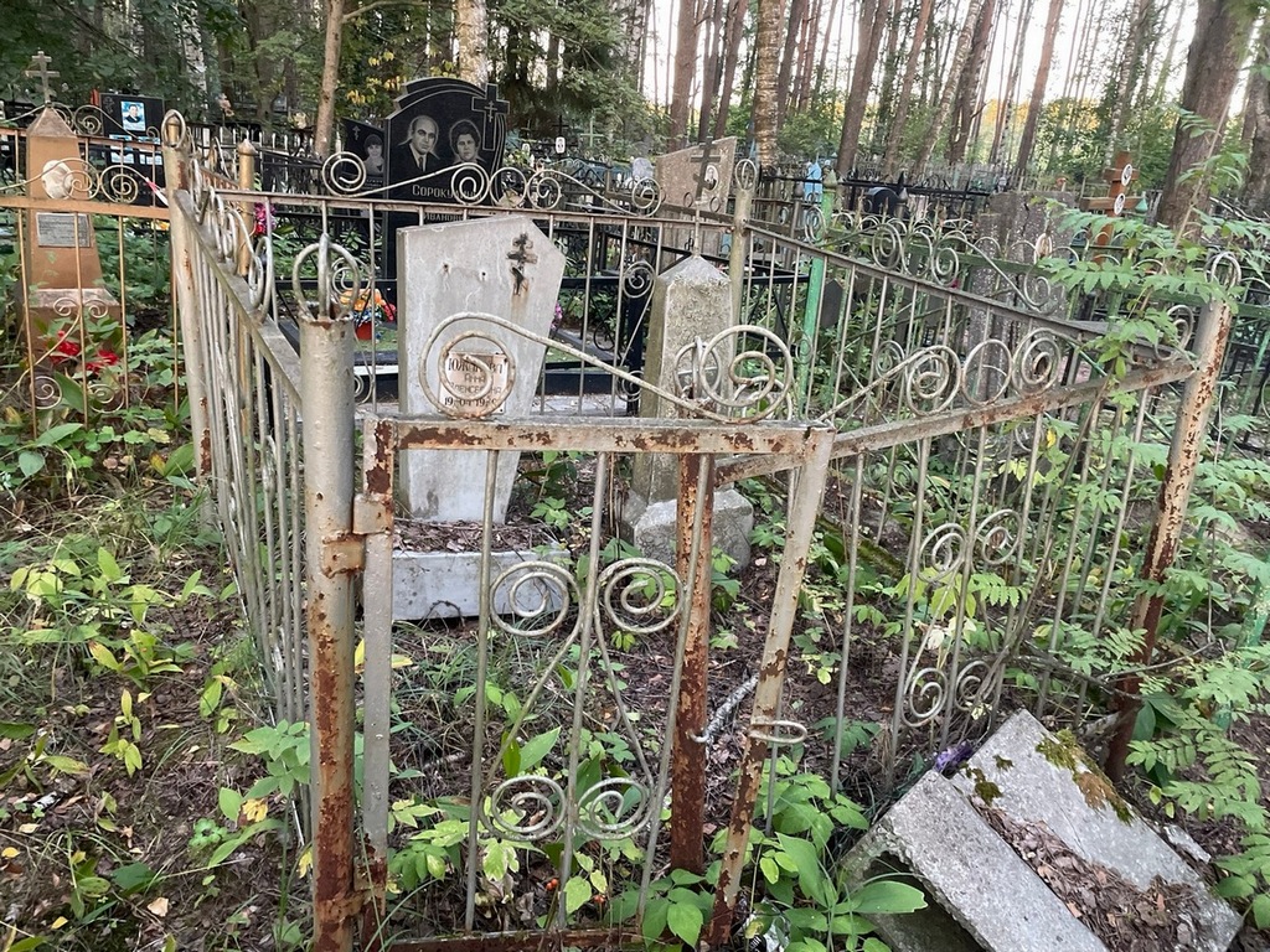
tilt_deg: -16.8
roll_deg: -5.6
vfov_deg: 53.1
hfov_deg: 67.3
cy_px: 476
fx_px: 954
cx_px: 635
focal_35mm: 26
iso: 400
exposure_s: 1/60
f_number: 1.6
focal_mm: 4.2
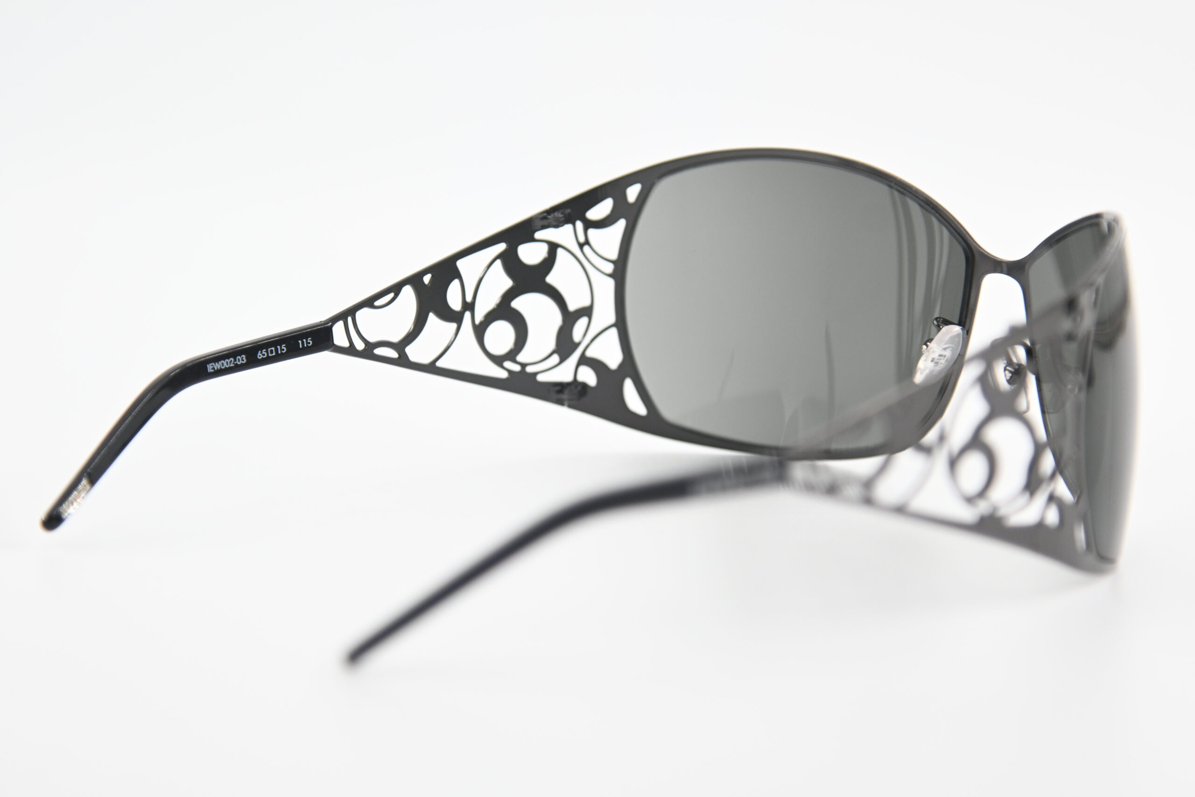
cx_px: 598
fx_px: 4879
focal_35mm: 147
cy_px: 398
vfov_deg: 9.3
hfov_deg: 14.0
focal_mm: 98
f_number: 4
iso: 400
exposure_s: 1/400
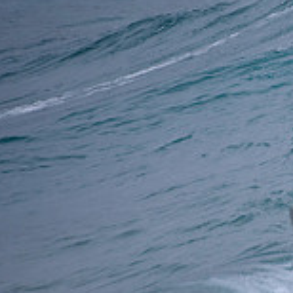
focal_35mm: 1964
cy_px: 138
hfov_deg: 0.9
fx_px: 18808
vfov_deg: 0.9
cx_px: 596
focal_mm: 500
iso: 200
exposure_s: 1/2000
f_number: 5.6
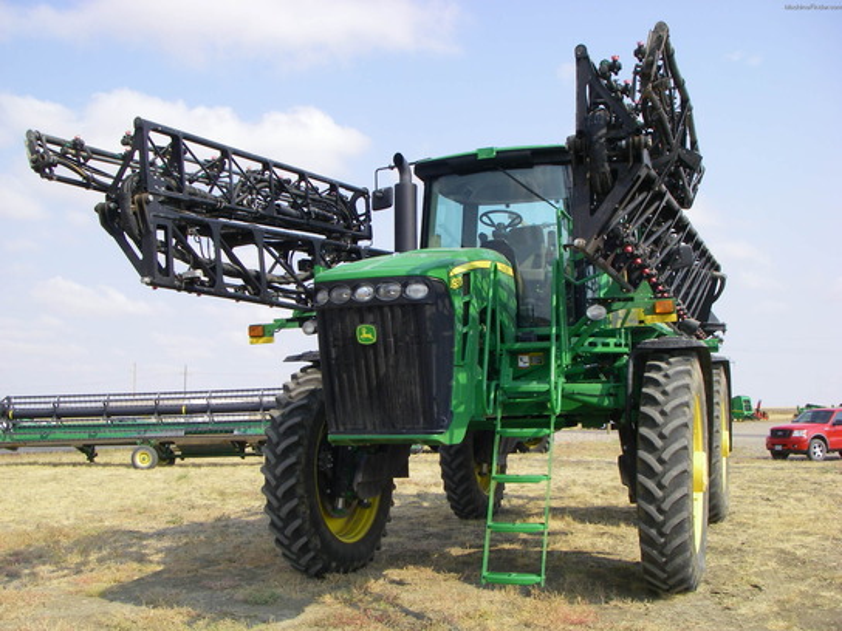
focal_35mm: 38
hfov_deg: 49.0
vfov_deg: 37.7
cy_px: 316
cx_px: 421
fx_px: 924
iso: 64
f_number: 6.6
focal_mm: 6.3
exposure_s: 1/160
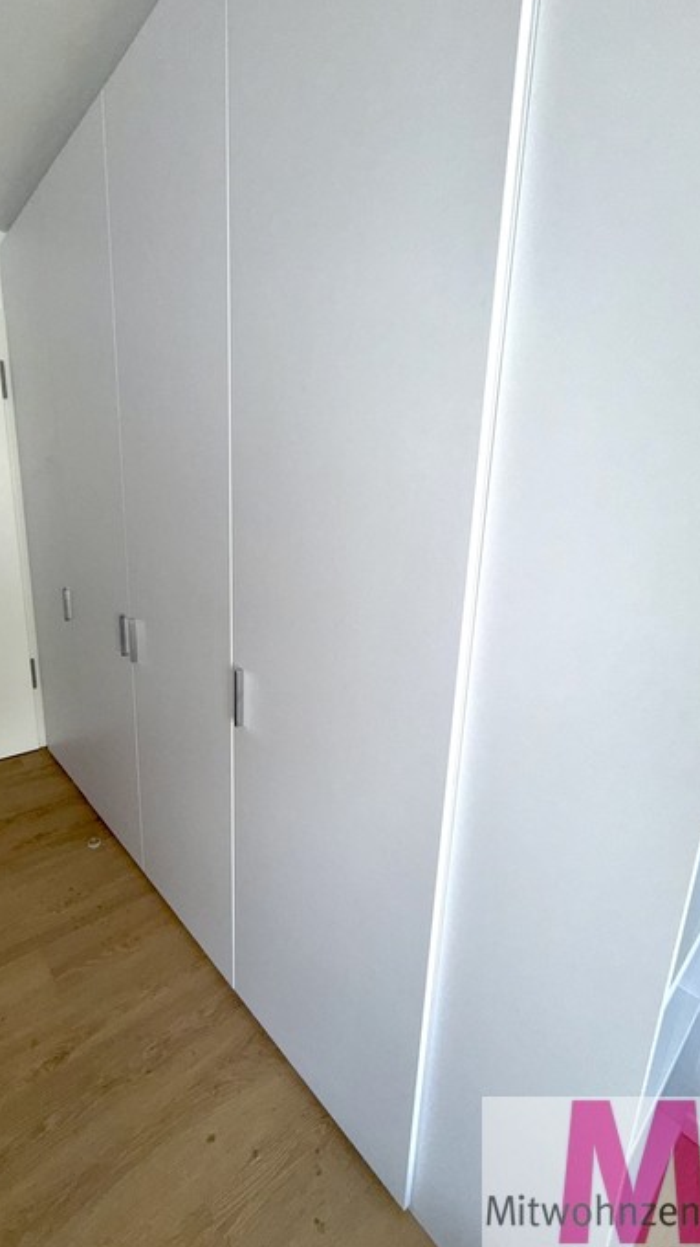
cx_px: 294
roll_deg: -1.0
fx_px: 528
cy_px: 624
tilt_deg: -14.0
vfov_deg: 99.4
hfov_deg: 66.6
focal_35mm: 16
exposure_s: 1/121
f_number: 2.2
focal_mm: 2.22
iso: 125
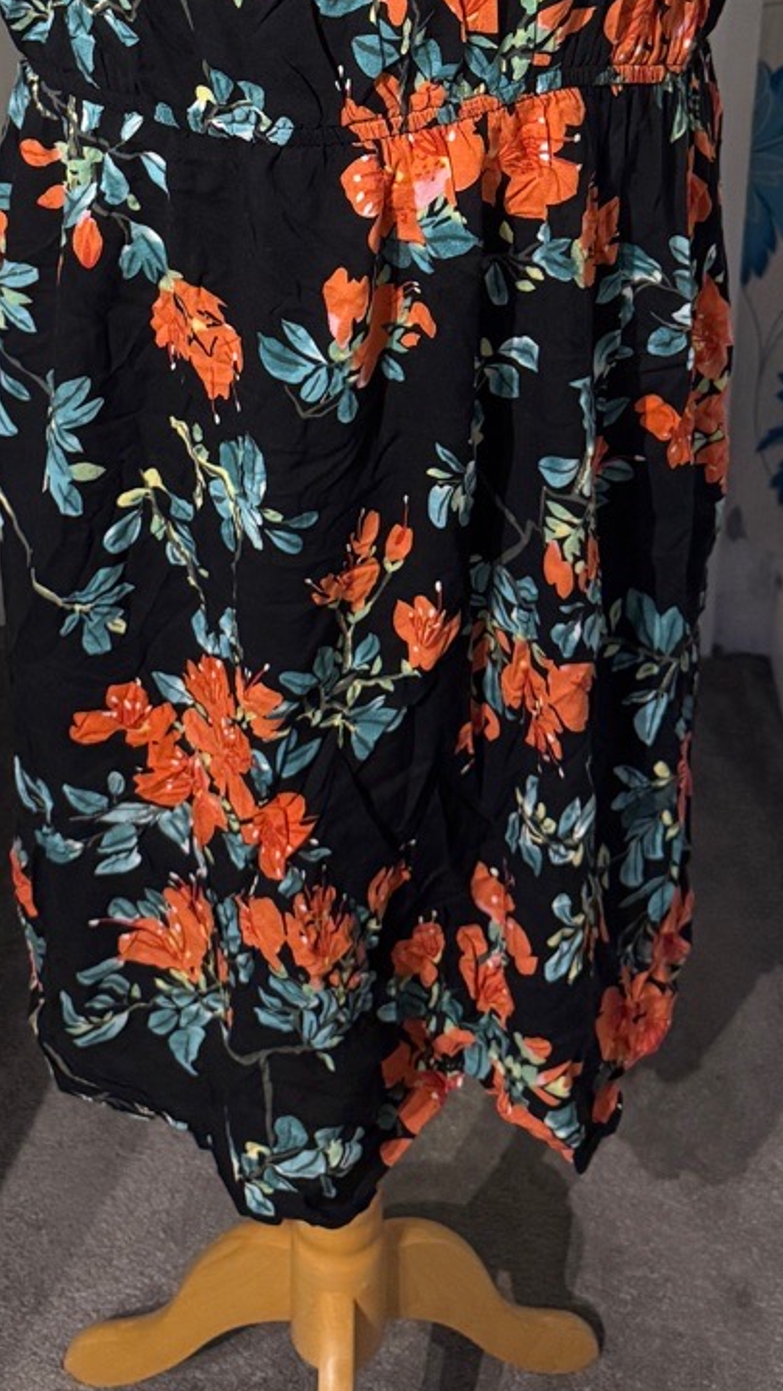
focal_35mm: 58
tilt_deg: -20.9
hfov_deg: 20.7
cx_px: 380
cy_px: -21
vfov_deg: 32.9
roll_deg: -0.9
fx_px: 2139
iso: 400
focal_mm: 6.76
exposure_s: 1/60
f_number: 1.78
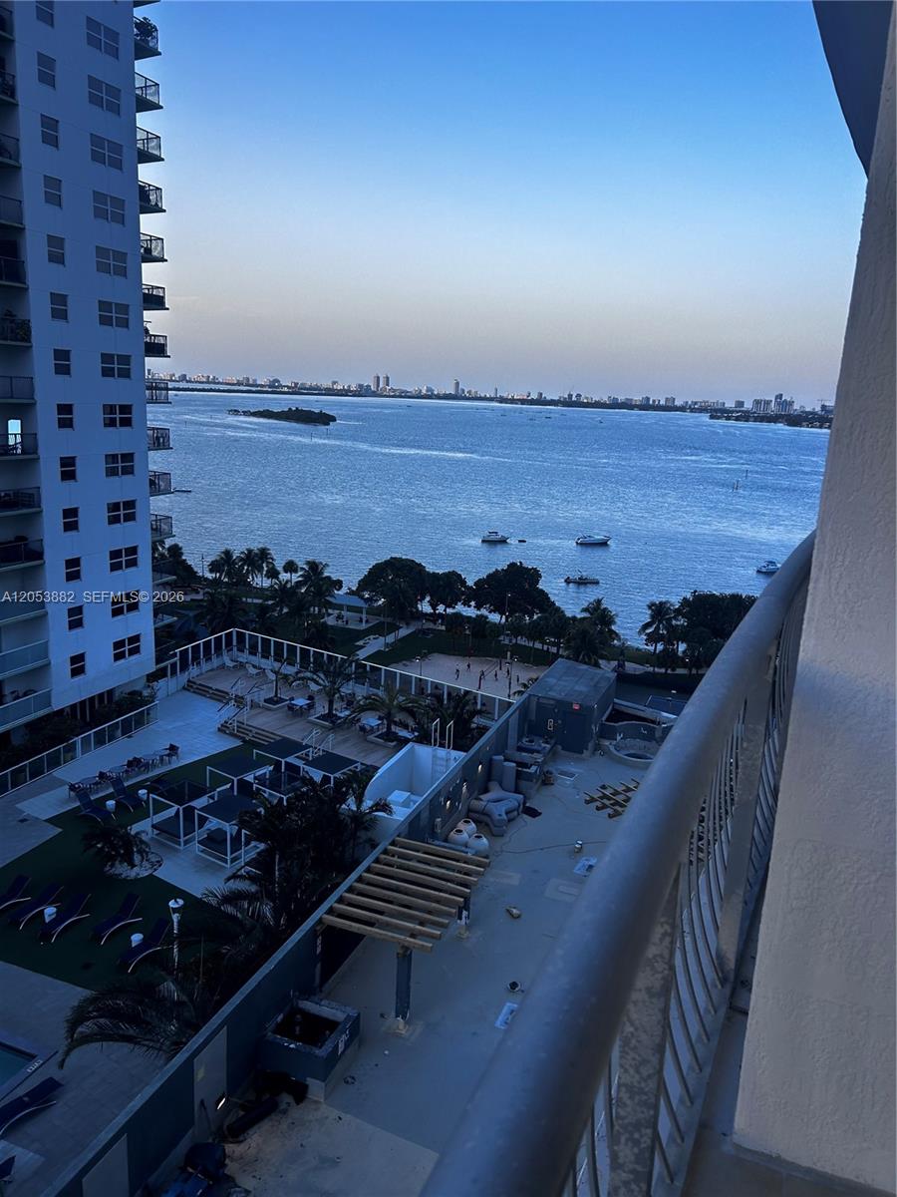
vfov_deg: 67.3
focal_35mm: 26
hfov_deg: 53.1
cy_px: 598
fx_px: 898
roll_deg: -1.9
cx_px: 448
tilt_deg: -15.4
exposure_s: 1/436
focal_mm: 5.7
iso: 50
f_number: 1.5
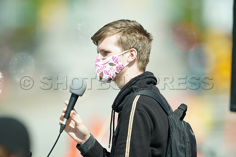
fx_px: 5508
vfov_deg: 1.6
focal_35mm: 840
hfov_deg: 2.5
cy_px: 78
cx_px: 118
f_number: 6.3
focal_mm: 840
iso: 160
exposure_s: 1/320
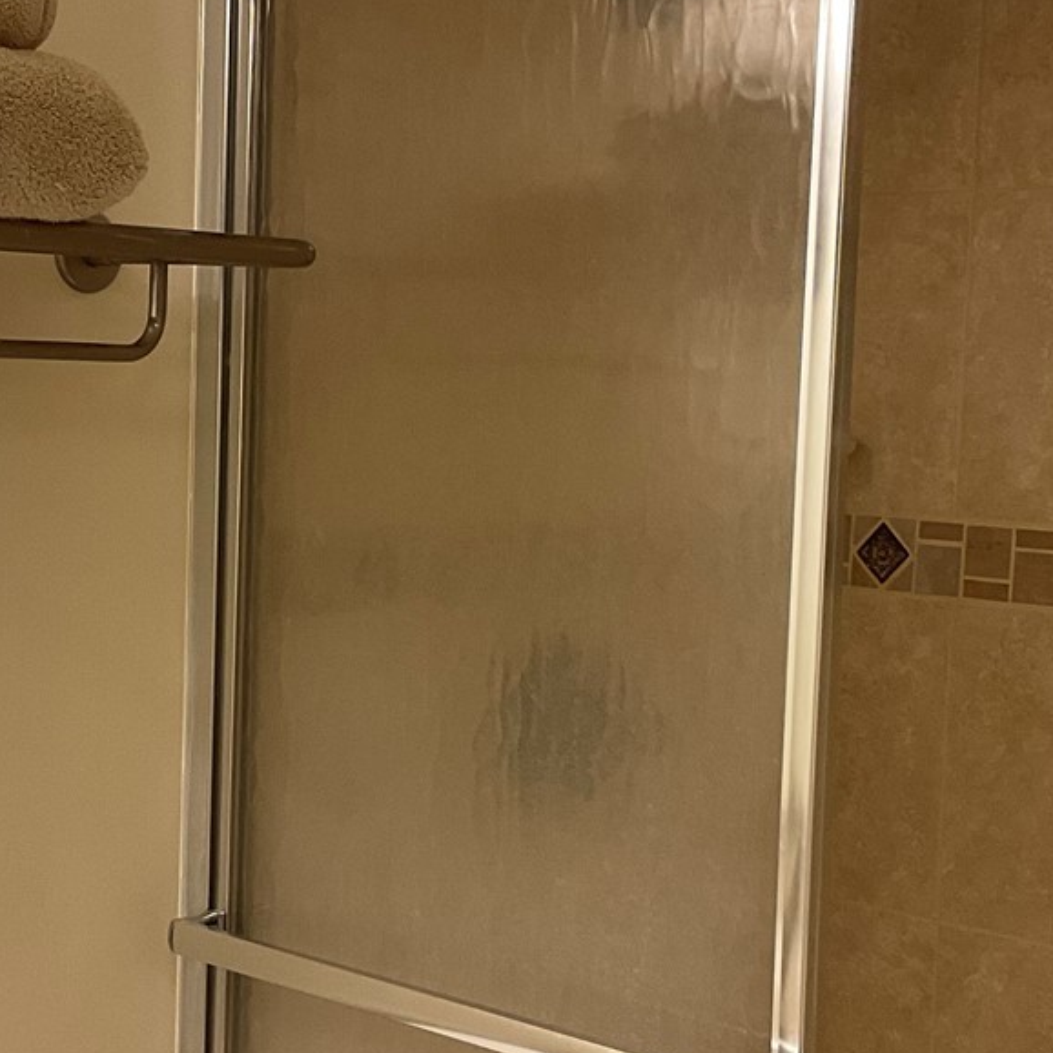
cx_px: 372
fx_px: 2444
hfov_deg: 24.2
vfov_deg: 24.3
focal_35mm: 71
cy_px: 552
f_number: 1.8
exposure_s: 1/60
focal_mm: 3
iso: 64
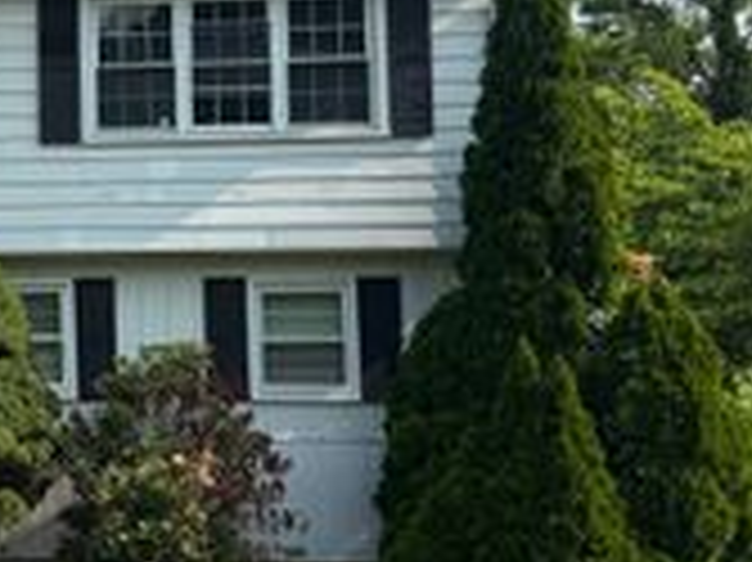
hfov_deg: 24.3
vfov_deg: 20.4
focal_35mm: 72
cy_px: 191
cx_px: -171
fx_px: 1563
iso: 80
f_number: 1.78
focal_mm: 6.76
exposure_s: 1/4049
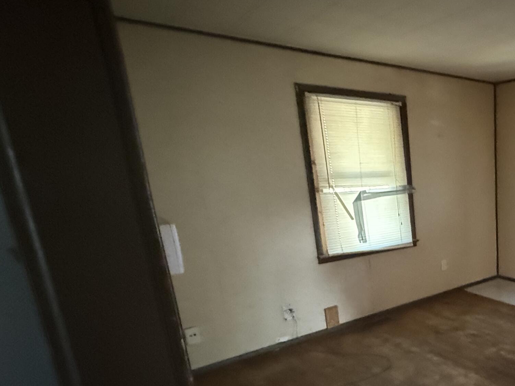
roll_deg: +2.7
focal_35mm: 28
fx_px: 417
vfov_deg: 48.6
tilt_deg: -13.7
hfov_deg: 51.5
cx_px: 509
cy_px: 267
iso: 1600
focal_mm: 2.22
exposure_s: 1/42
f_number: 2.2
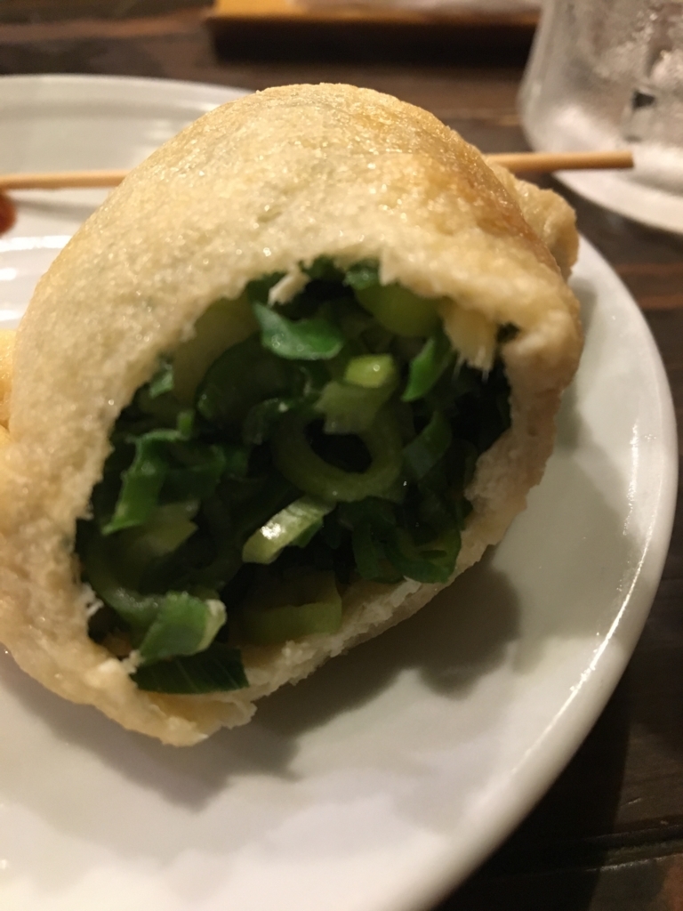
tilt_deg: -42.3
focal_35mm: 29
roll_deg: -1.8
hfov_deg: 48.2
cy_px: 456
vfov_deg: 61.7
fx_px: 763
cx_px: 342
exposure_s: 1/15
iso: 200
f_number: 2.2
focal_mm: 4.15
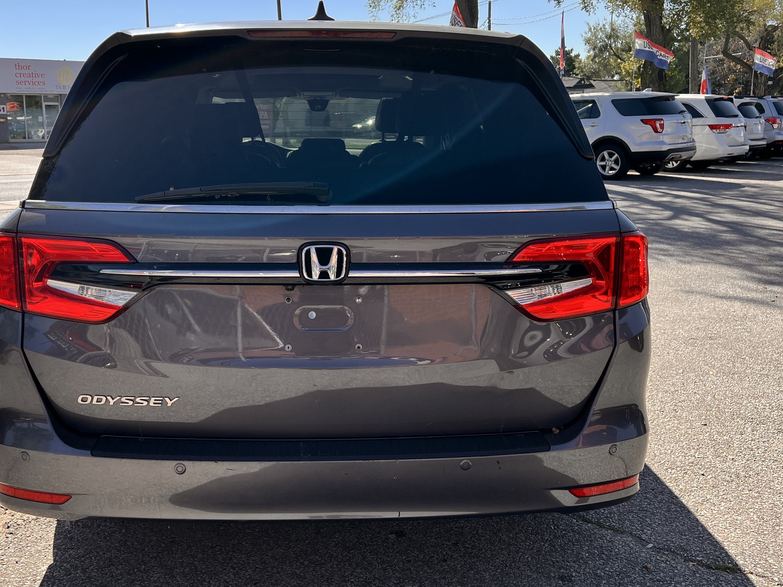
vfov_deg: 39.6
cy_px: 250
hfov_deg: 51.2
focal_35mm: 36
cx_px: 346
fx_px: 814
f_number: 1.5
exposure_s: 1/2762
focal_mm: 5.7
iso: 50
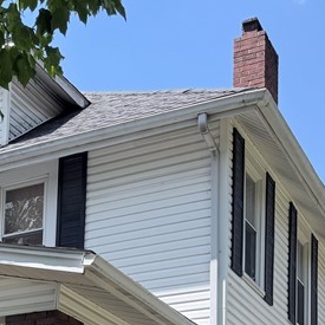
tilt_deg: +5.8
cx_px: -77
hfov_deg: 20.4
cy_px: 436
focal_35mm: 79
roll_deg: -2.3
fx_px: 839
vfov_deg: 19.9
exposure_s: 1/3021
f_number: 1.78
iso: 100
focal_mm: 6.76
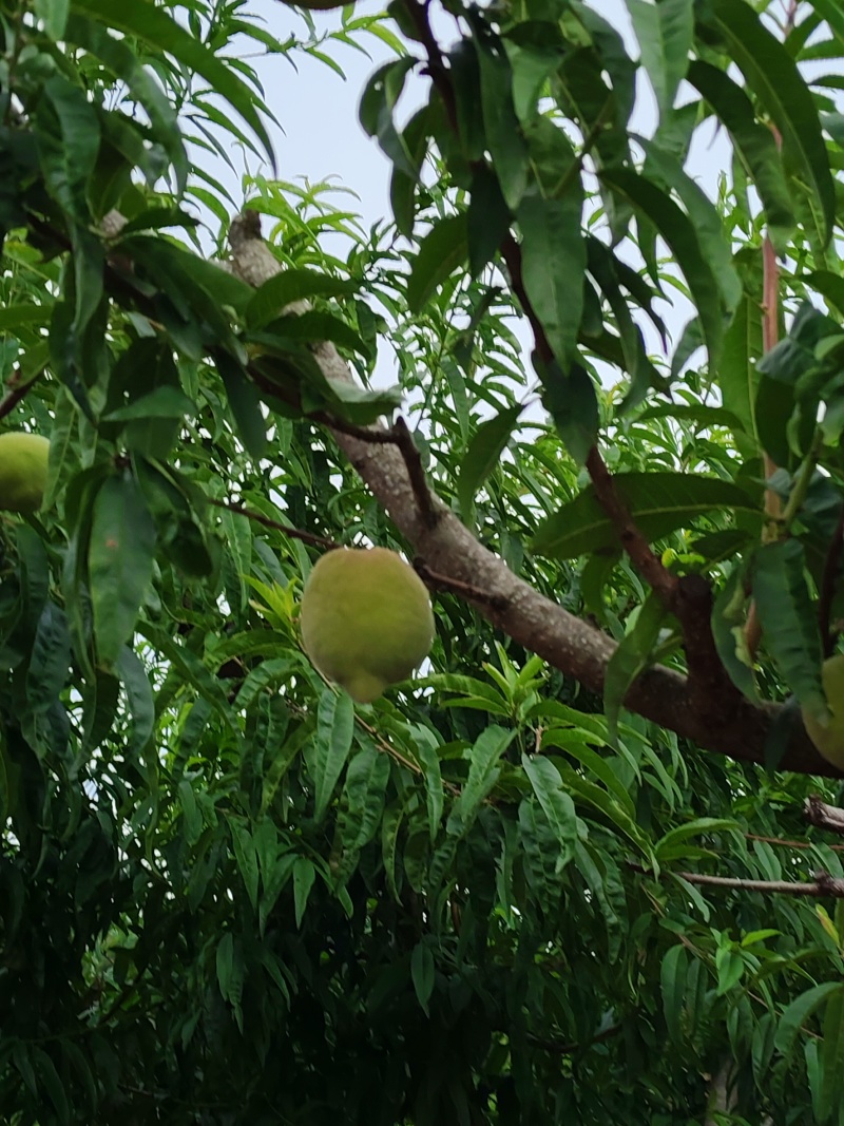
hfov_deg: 24.8
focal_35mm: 59
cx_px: 422
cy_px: 563
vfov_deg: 32.7
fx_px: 1918
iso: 50
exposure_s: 1/1200
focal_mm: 5.52
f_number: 1.95
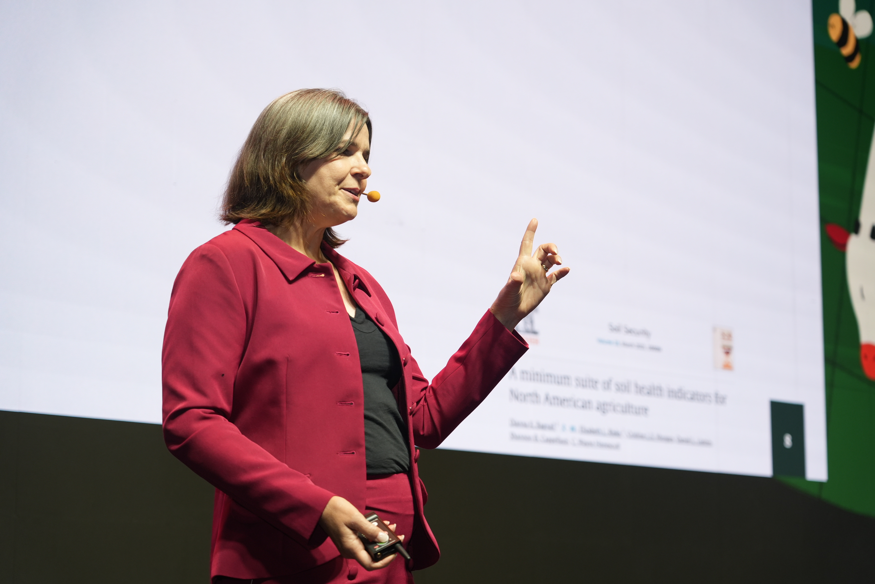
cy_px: 292
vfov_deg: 17.3
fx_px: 1920
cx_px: 438
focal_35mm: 79
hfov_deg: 25.7
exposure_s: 1/250
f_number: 4
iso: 800
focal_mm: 79
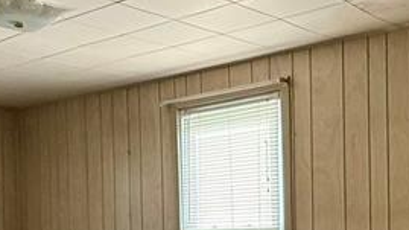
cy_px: 228
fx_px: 629
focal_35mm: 58
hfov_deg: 36.0
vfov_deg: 20.1
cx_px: 224
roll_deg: +1.1
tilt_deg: -0.5
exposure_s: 1/99
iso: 250
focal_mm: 2.22
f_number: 2.2
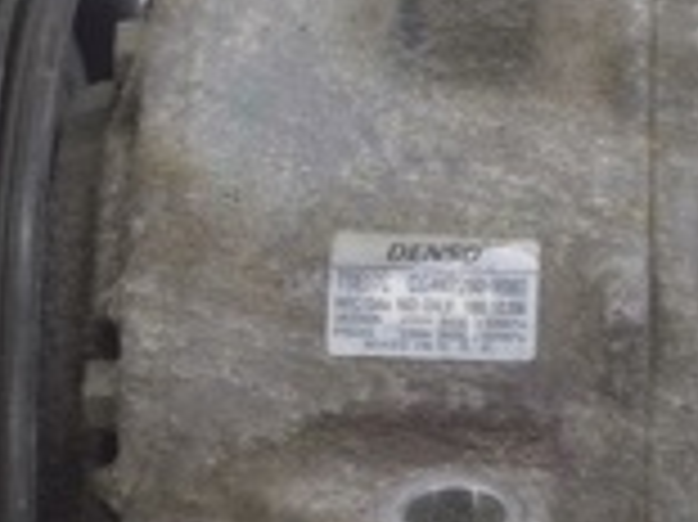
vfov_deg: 7.3
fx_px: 4070
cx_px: 644
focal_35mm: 202
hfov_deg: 9.8
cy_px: 196
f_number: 5.6
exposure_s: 1/20
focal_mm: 34
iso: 400
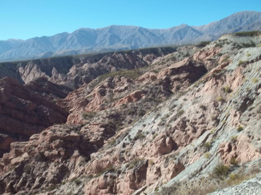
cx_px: 130
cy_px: 98
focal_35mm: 33
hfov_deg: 55.4
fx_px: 249
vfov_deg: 42.9
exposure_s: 1/100
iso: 64
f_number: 8
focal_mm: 5.9
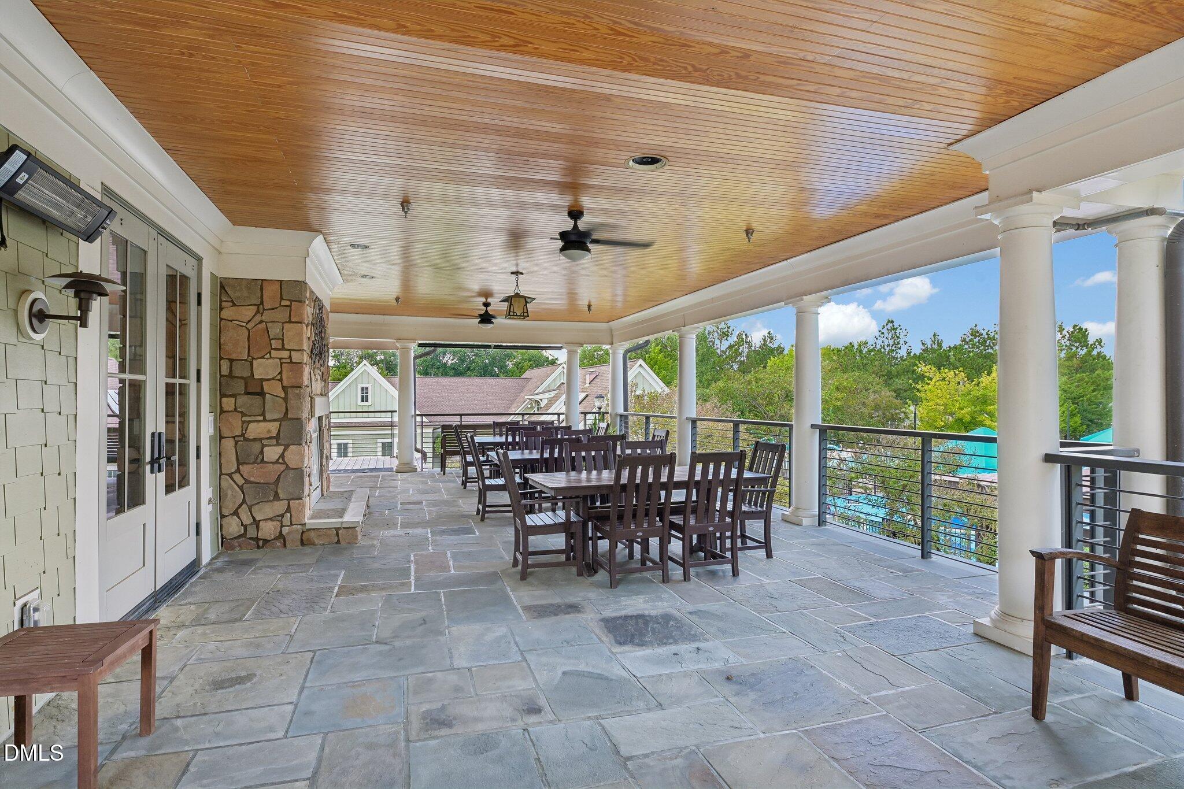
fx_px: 658
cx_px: 592
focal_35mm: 20
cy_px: 394
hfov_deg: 84.0
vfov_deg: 61.9
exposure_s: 1/30
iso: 200
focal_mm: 20
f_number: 9
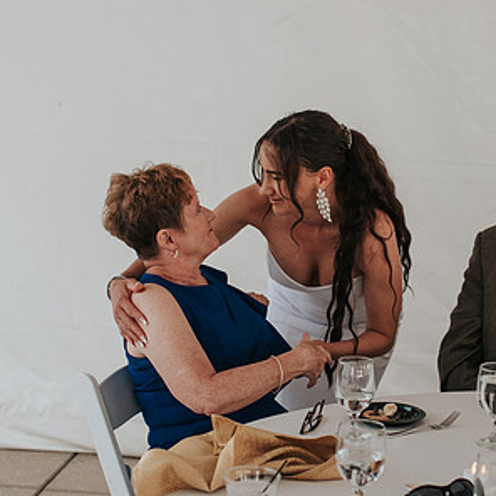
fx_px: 1264
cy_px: 270
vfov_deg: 22.2
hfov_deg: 22.1
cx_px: 306
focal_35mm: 78
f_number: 2.8
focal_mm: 35
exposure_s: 1/320
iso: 900
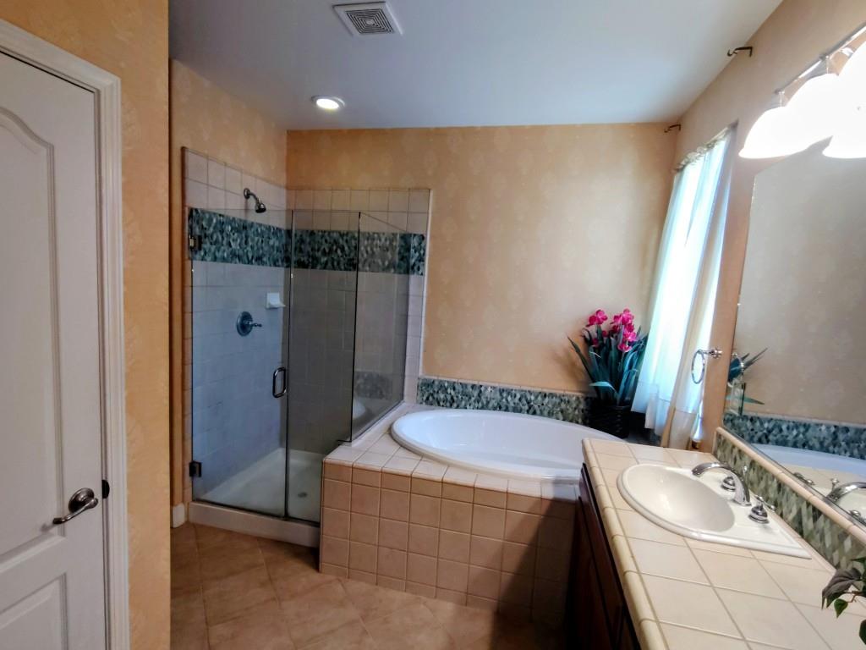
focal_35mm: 16
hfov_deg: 94.5
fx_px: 400
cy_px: 325
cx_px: 433
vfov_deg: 78.1
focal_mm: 2.13
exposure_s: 1/60
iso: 372
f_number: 2.2
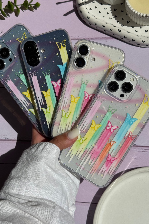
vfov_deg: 35.6
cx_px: 70
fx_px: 348
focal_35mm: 56
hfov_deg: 24.2
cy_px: 102
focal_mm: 6.76
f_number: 1.78
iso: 64
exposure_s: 1/15385
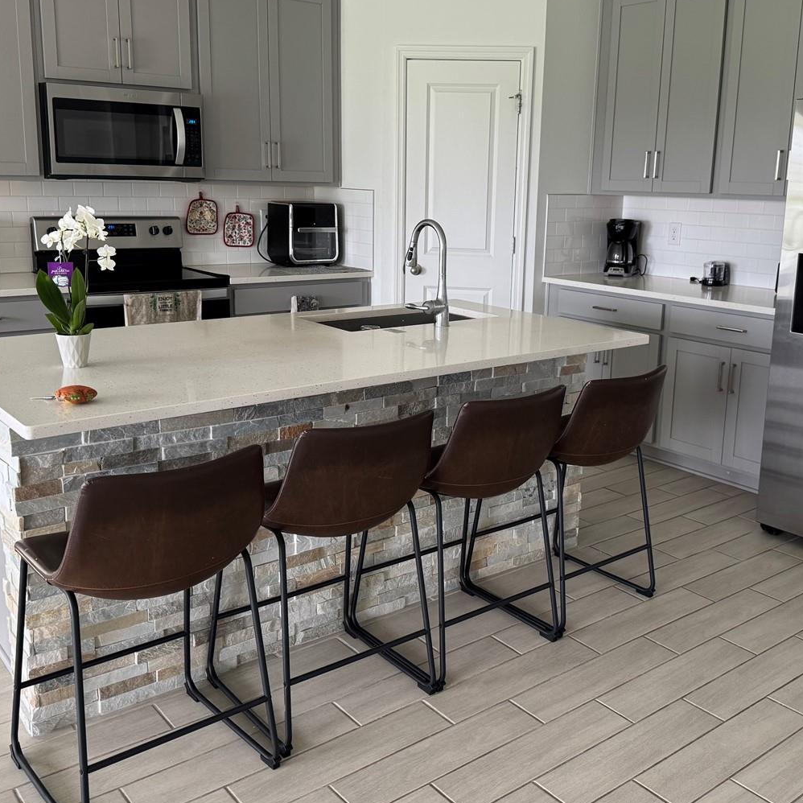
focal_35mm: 34
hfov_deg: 48.3
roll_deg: -0.9
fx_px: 892
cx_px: 458
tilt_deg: -12.5
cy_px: 356
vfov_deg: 48.4
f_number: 1.78
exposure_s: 1/121
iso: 200
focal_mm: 6.76
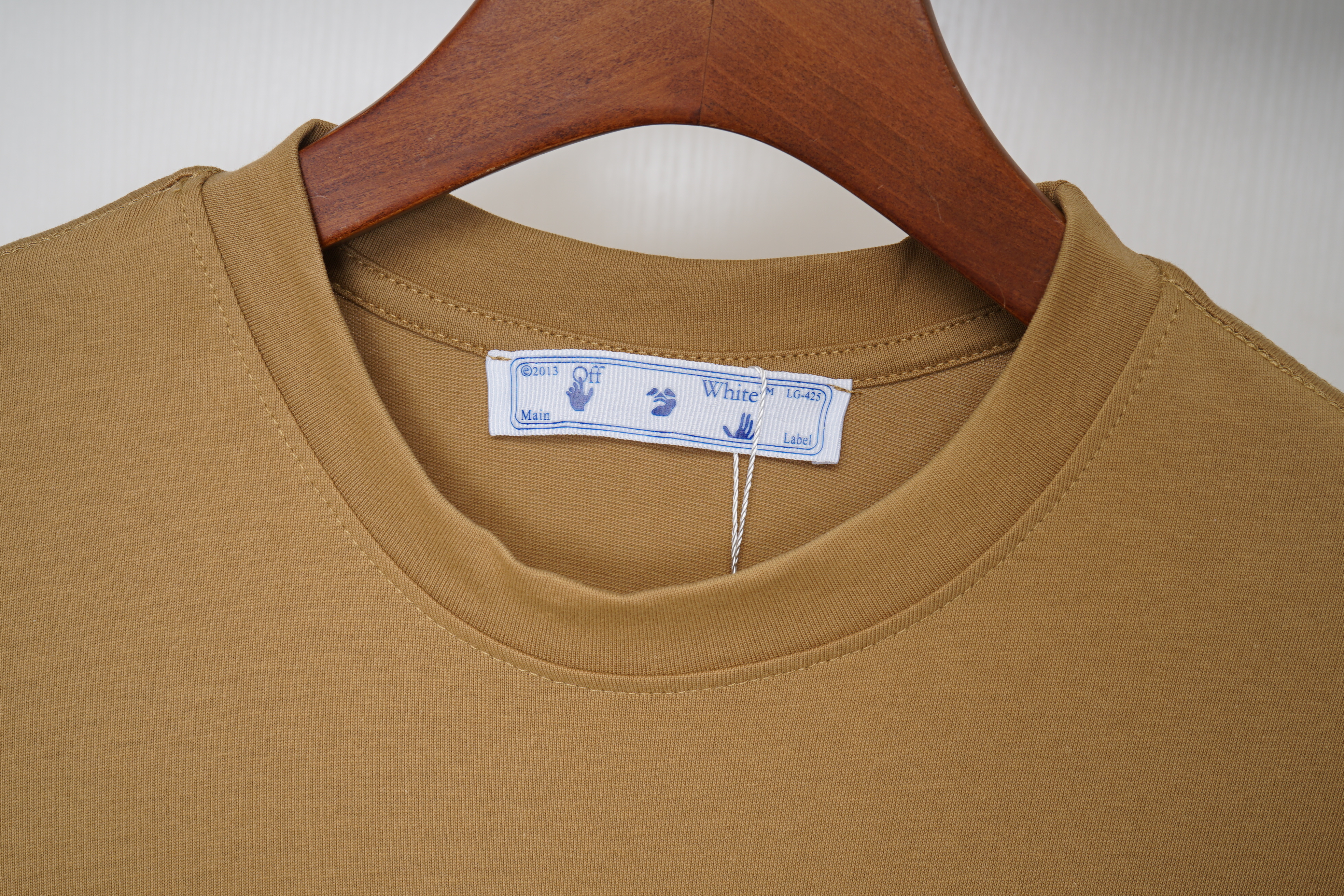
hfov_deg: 39.6
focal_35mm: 50
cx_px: 672
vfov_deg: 27.0
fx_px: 1867
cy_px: 448
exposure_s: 1/100
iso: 160
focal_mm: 50
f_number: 8
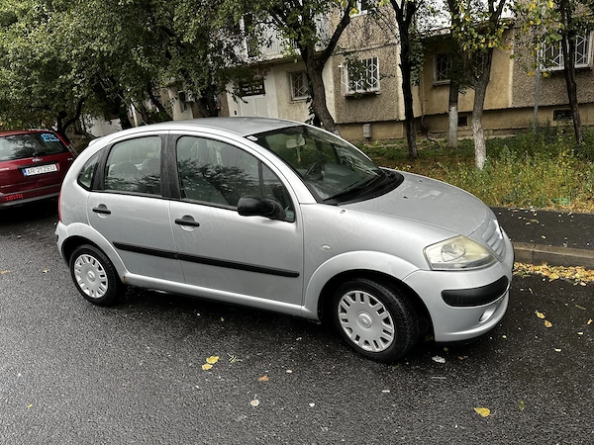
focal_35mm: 24
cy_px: 222
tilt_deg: -16.4
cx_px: 297
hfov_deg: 71.6
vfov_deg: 56.8
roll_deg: +5.5
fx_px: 412
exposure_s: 1/121
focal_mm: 6.86
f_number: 1.78
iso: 64
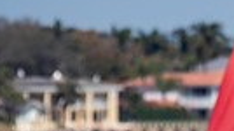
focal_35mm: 2139
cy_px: 200
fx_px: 13256
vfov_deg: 0.6
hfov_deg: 1.0
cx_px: 414
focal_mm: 300
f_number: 5
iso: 400
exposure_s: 1/4000
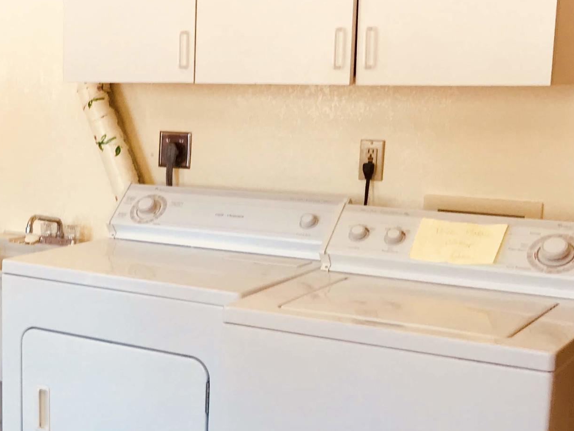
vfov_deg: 21.2
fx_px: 1144
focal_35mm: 69
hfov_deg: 25.9
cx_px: -67
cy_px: 280
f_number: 1.8
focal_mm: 3.99
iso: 25
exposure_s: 1/60
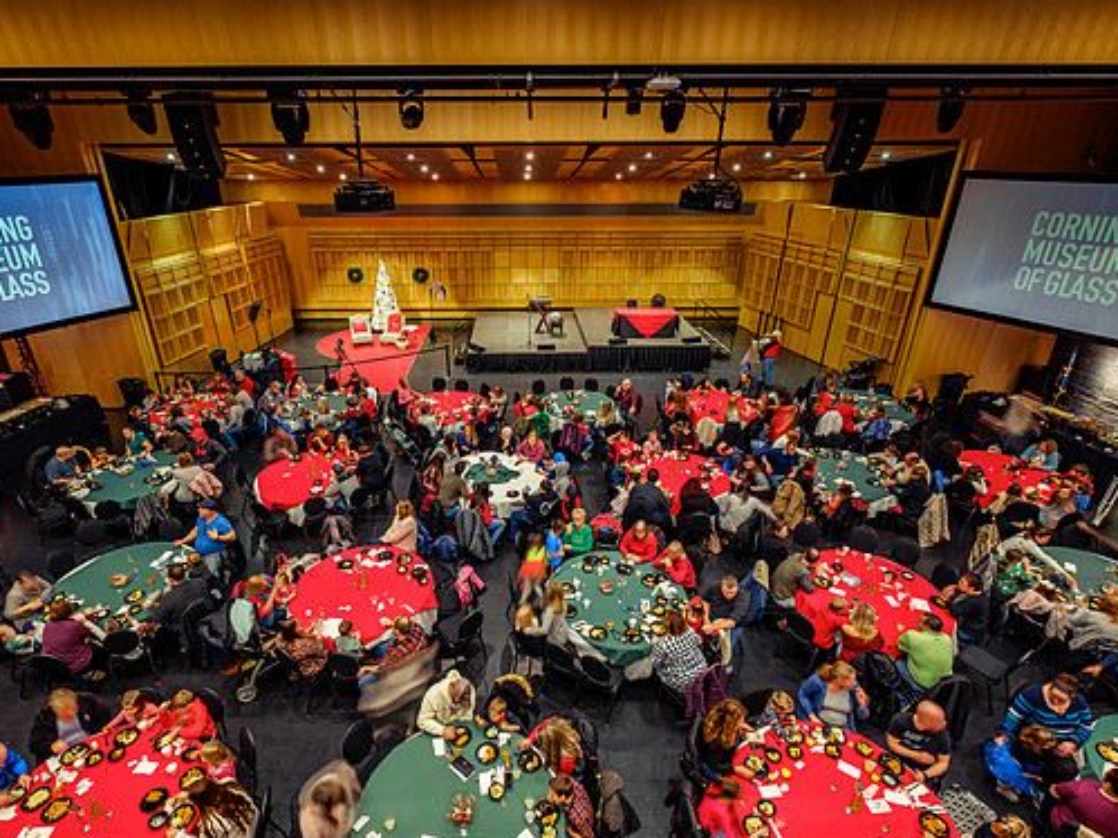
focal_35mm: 17
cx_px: 526
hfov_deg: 90.9
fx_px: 549
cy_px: 416
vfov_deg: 74.7
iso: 200
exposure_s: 1/2
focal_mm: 10
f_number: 8
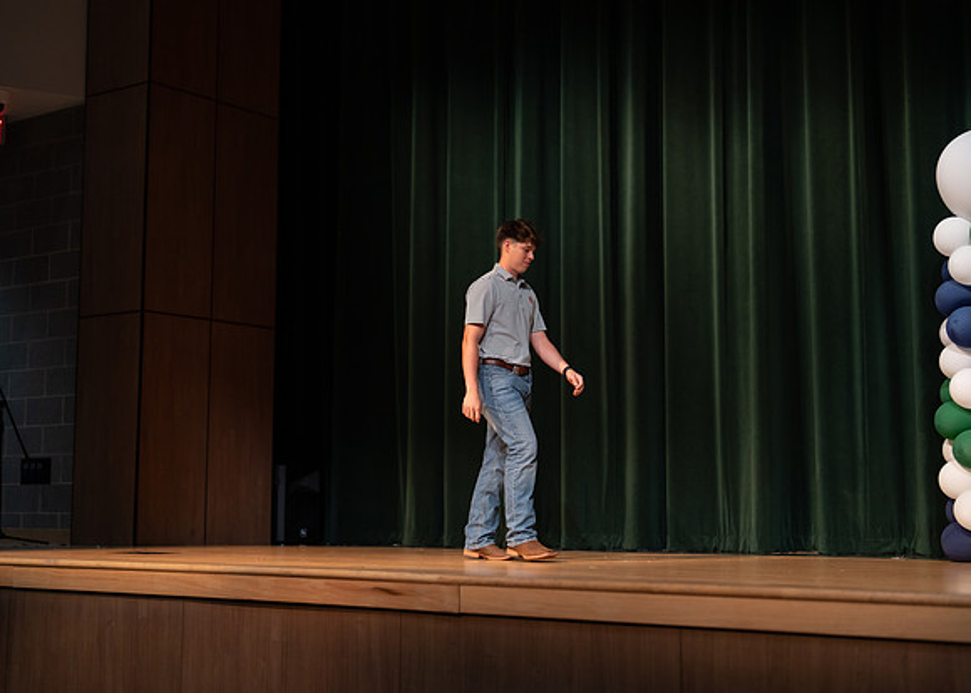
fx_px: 1499
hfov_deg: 35.9
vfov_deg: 26.0
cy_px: 346
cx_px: 486
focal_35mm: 54
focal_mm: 50
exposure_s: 1/320
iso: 500
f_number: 1.2
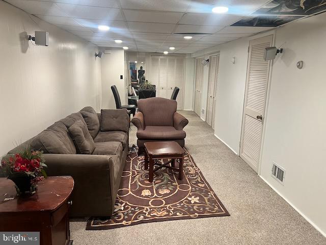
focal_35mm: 26
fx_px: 245
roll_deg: -1.9
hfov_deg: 67.3
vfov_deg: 53.1
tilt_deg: -13.5
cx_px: 163
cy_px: 122
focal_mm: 5.7
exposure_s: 1/60
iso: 160
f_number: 1.5
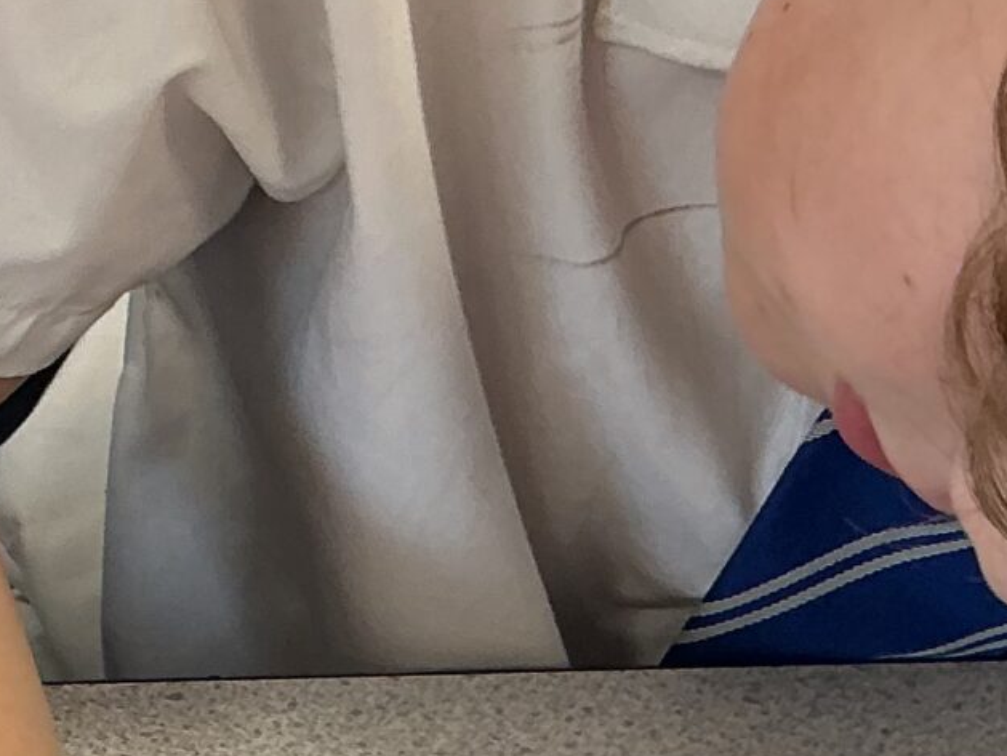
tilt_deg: -44.5
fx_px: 3433
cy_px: 956
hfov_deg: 15.3
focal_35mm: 118
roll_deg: +3.5
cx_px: -549
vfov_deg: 12.2
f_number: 1.8
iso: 40
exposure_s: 1/60
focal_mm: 3
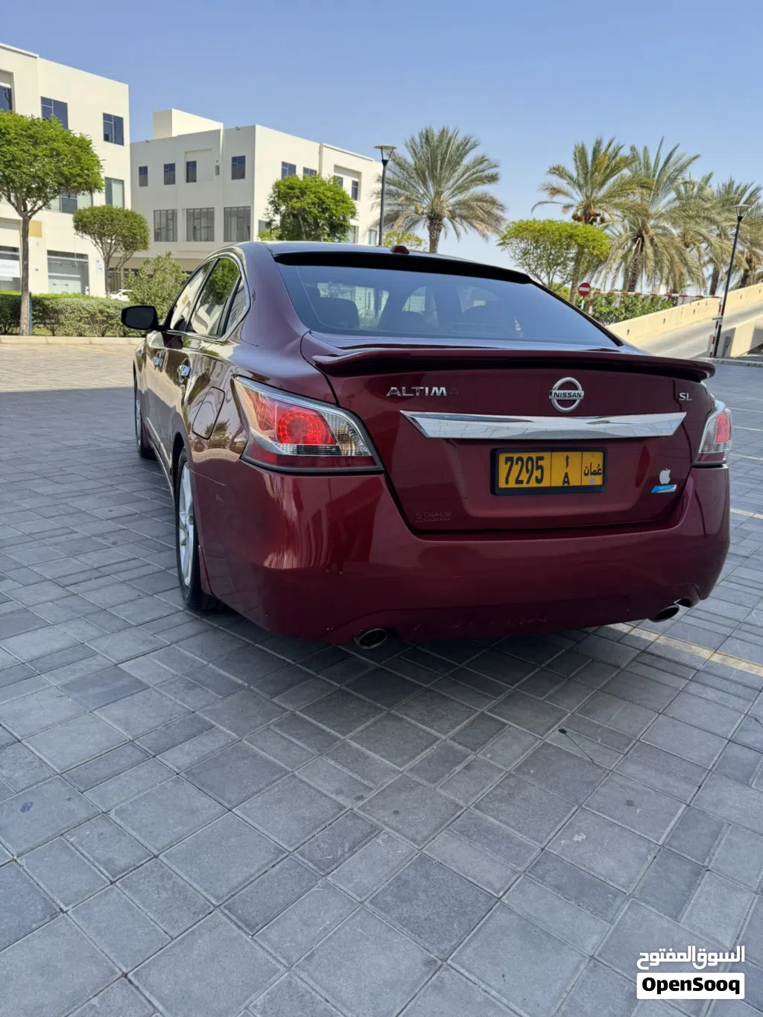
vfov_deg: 71.6
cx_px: 382
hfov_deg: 56.8
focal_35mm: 24
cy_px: 508
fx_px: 705
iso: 80
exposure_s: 1/1678
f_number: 1.78
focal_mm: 6.76
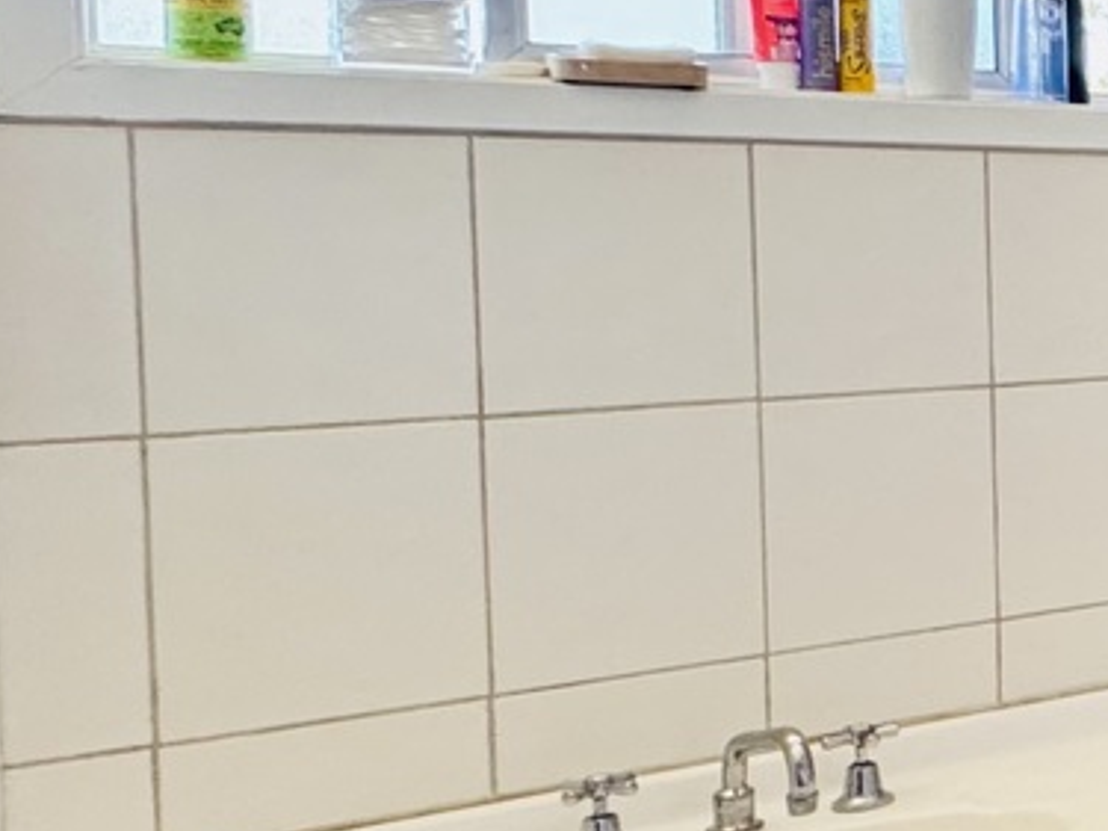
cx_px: 2133
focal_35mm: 56
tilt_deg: -1.7
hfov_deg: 20.2
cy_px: 300
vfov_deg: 26.0
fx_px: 1792
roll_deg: +0.8
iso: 250
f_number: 2.2
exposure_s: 1/100
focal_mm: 2.22
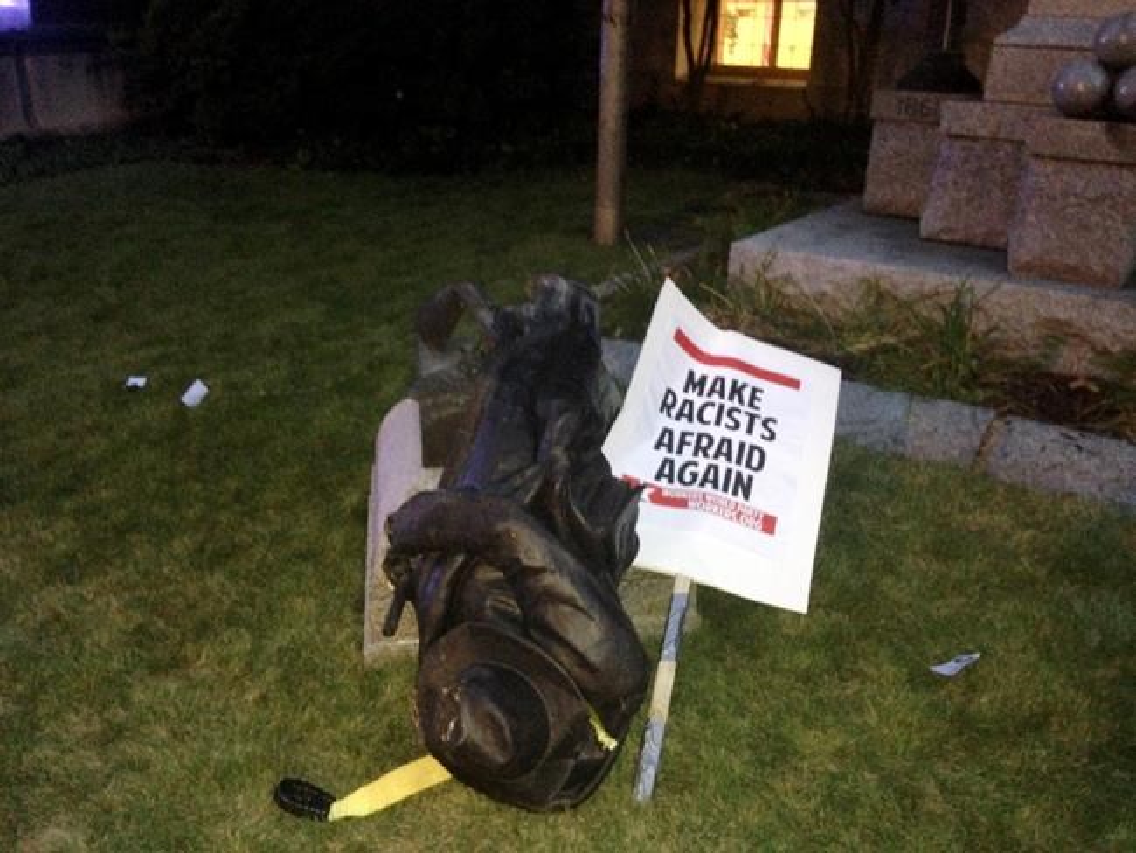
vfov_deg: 43.0
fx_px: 1083
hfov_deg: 55.3
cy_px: 426
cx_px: 568
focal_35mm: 33
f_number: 2.4
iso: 500
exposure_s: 1/16
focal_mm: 4.12
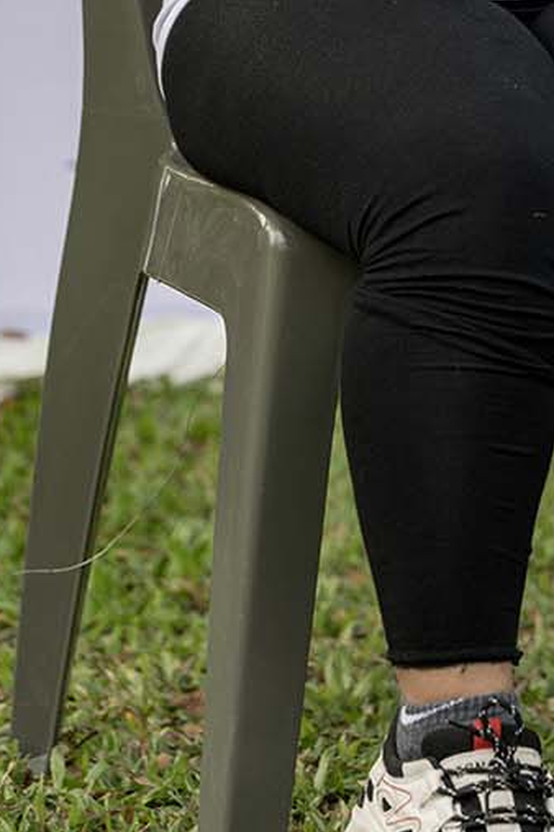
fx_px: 7211
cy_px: -106
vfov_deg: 6.6
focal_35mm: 312
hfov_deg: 4.4
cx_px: 711
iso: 220
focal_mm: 110
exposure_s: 1/500
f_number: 3.2
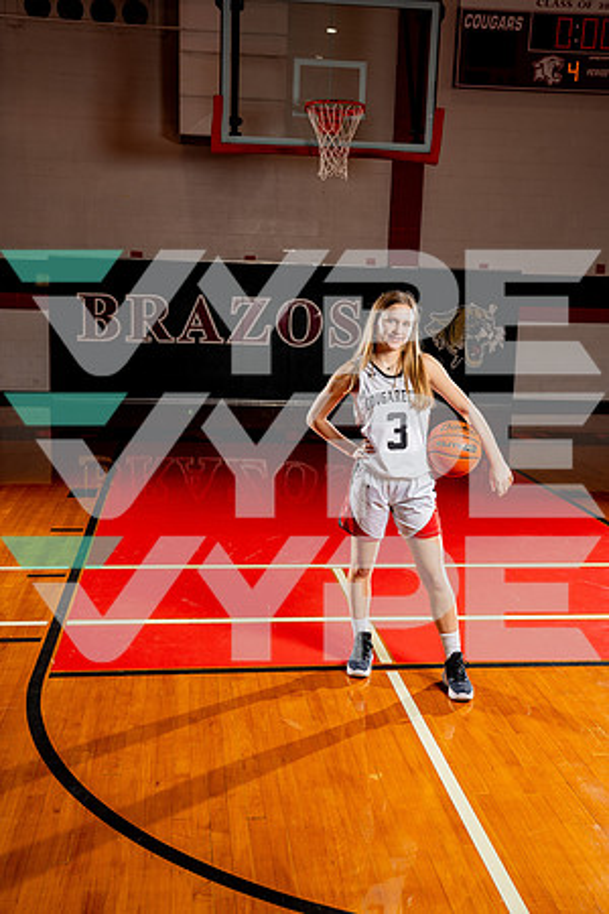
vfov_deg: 50.7
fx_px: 964
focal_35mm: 38
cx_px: 304
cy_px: 457
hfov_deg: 35.1
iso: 100
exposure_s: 1/250
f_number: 5.6
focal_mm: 38
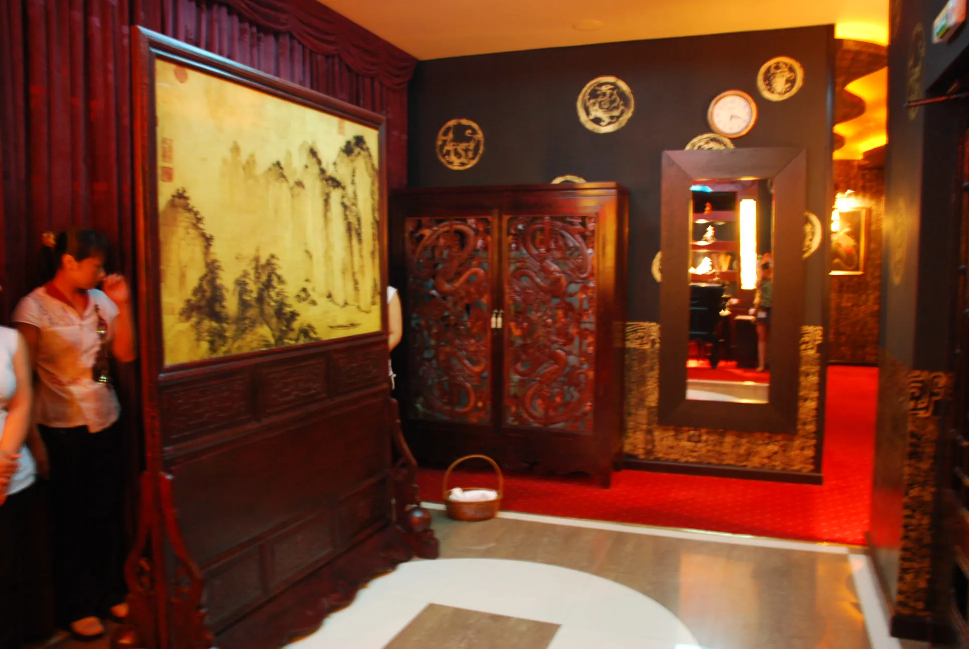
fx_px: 728
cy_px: 324
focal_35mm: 27
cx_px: 484
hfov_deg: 67.3
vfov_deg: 48.0
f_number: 3.5
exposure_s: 1.8
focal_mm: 18
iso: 400
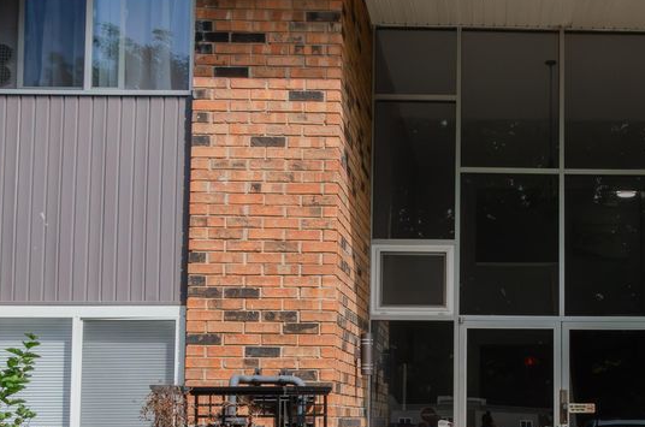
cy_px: 338
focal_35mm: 56
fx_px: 1001
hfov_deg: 34.4
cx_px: 531
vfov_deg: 23.7
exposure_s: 1/800
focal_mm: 18
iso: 1600
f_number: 14
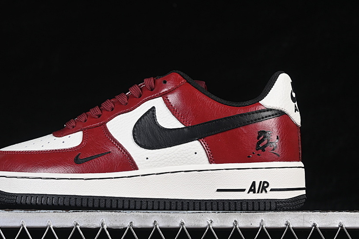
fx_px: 997
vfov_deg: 13.7
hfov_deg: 20.4
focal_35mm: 100
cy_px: 112
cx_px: 146
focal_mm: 50
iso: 160
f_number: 7.1
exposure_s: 1/80
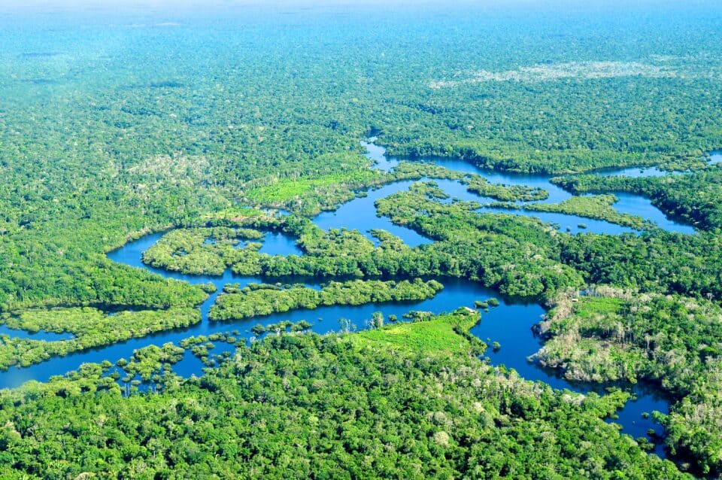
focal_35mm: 57
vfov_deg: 23.7
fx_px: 1142
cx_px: 361
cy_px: 240
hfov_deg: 35.1
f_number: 8
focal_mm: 38
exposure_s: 1/320
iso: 200
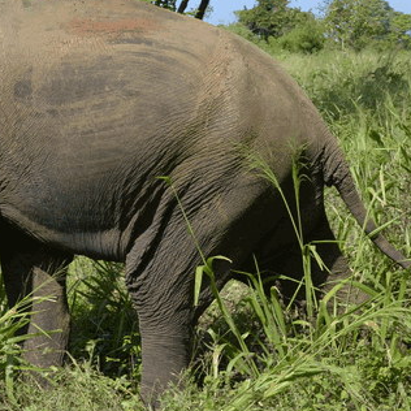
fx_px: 1169
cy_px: 121
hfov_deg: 19.7
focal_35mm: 87
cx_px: 85
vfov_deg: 19.8
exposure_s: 1/400
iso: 250
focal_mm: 24
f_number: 10
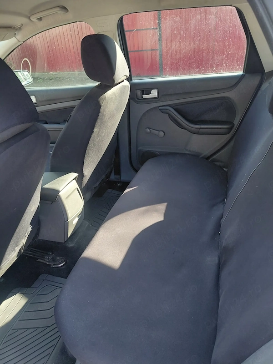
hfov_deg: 54.9
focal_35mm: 25
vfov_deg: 69.4
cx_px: 136
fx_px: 263
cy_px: 182
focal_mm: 4.69
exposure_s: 1/120
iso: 125
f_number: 1.8
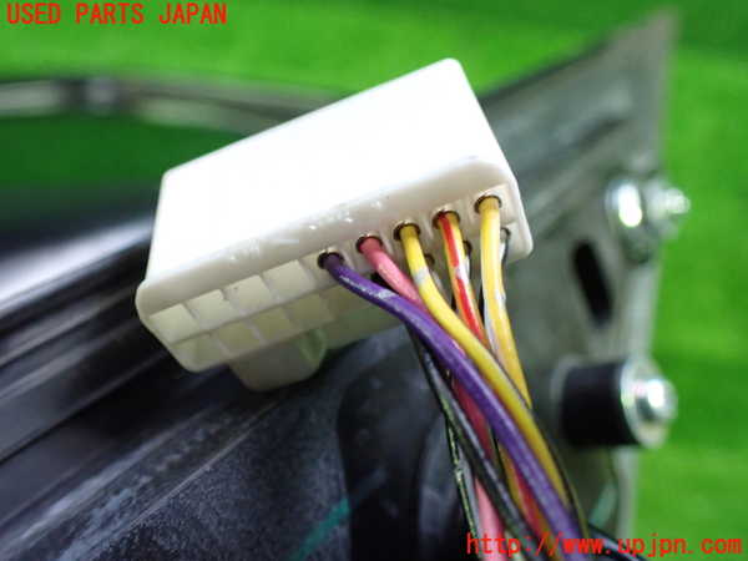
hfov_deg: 60.0
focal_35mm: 30
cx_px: 374
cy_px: 280
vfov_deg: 46.8
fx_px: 648
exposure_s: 1/40
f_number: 2.3
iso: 800
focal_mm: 5.4
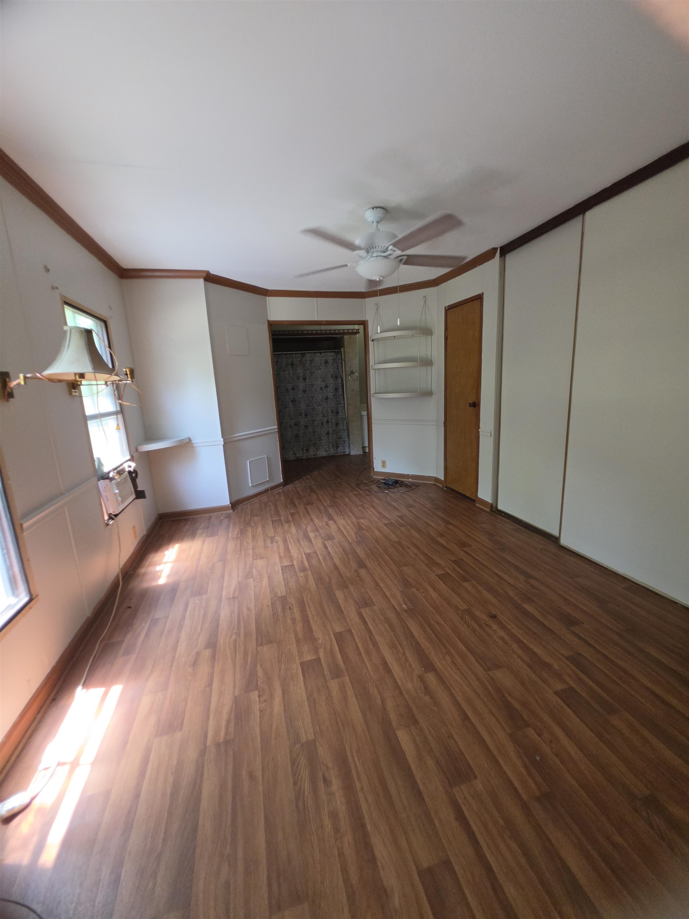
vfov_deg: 106.2
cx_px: 344
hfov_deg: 89.9
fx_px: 345
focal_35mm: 13
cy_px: 460
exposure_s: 1/60
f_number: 1.9
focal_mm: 2.2
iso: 250
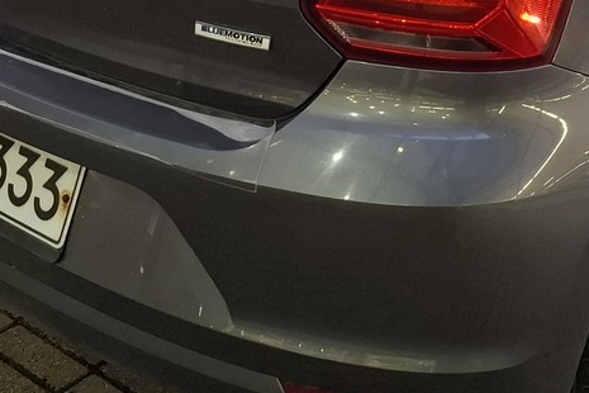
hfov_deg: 26.2
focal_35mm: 74
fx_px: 1211
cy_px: -142
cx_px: 554
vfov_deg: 17.1
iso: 200
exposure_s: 1/50
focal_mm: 5.54
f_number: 1.8
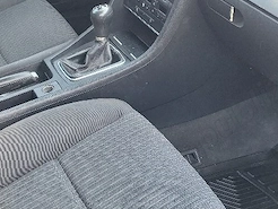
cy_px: 101
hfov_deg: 34.3
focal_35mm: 56
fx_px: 450
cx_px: 138
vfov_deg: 26.1
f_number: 1.8
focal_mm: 5.54
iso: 80
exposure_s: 1/100
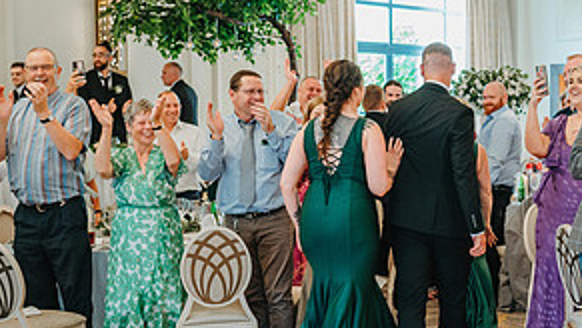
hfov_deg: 28.5
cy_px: 275
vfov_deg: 16.4
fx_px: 1127
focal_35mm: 73
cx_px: 438
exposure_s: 1/125
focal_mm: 35
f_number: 2.8
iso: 1600
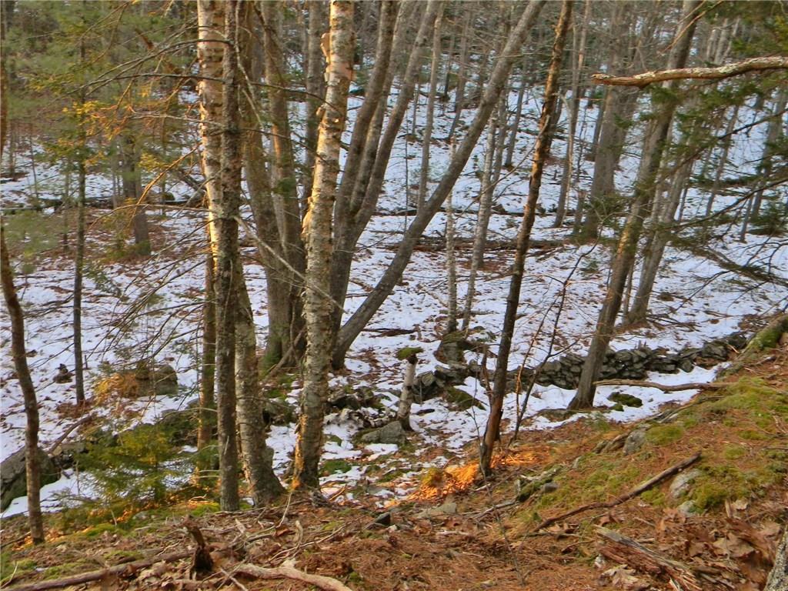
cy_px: 296
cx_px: 394
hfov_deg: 51.4
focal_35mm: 36
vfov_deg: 39.7
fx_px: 820
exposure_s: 1/30
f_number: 3.7
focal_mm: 6.4
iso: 176
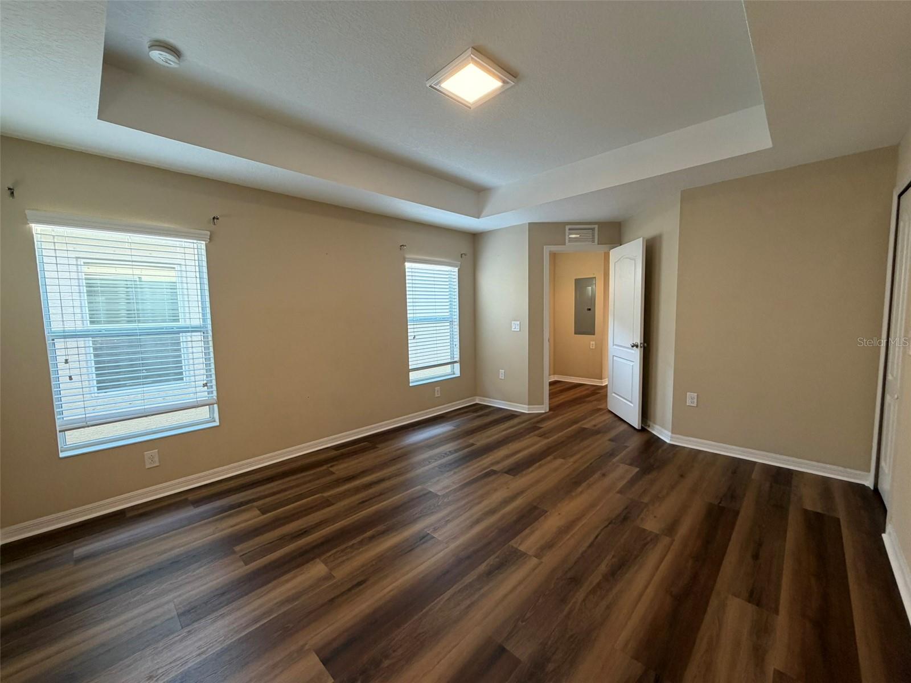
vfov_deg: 85.7
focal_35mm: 14
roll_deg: +1.3
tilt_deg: -4.9
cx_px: 456
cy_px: 342
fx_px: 368
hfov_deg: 102.1
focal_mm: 2.22
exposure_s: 1/60
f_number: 2.2
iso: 200
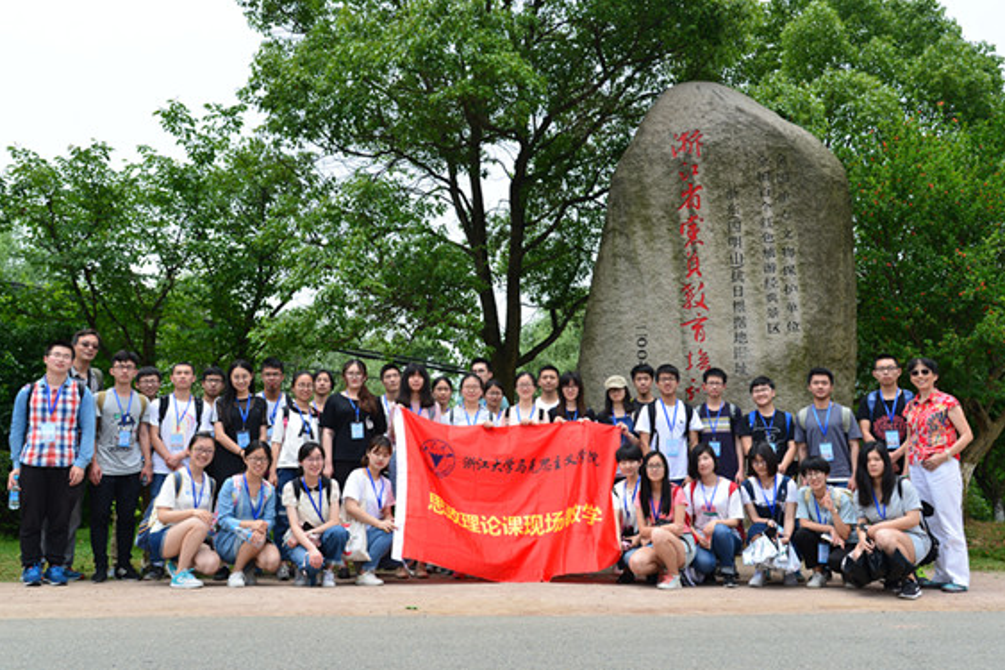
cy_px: 325
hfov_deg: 58.7
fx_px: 893
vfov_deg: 41.1
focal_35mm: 32
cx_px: 505
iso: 200
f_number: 8
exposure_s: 1/250
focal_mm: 30
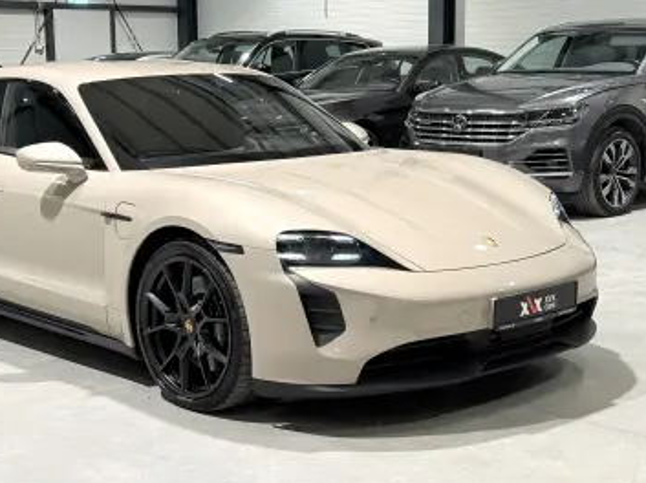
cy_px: 243
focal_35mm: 49
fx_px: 914
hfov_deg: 38.9
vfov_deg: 29.6
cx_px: 318
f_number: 1.78
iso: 80
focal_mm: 6.76
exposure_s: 1/50
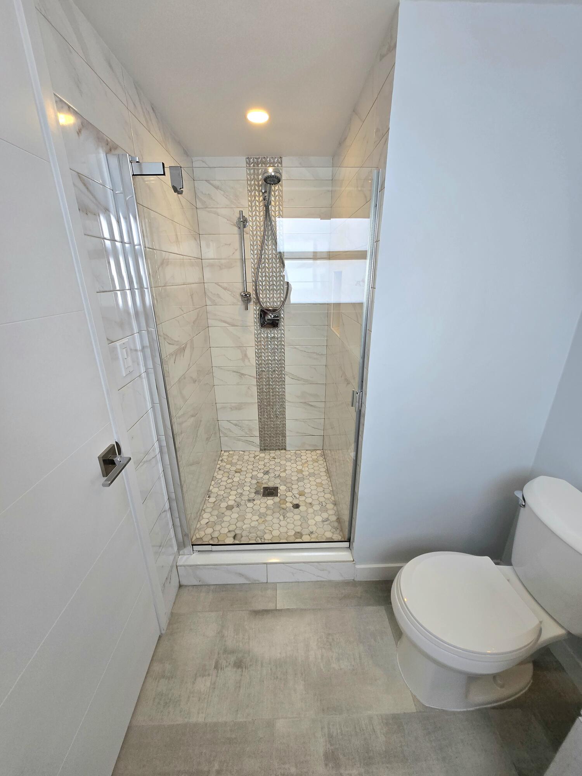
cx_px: 291
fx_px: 291
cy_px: 388
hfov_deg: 89.9
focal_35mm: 13
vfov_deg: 106.2
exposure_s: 1/50.8
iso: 80
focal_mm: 1.7
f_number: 2.2
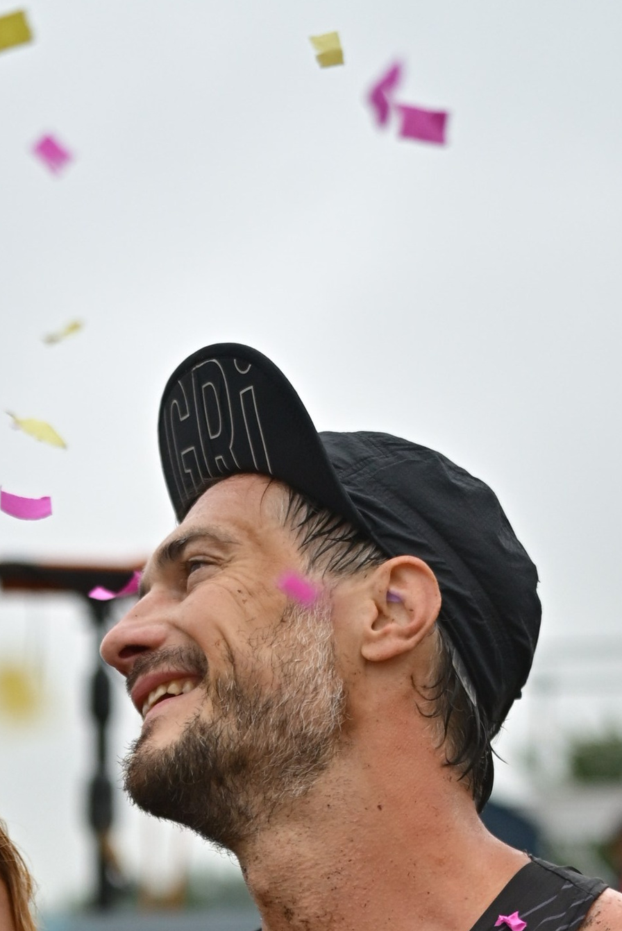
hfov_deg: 11.4
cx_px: 205
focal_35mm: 120
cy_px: 1322
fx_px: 3107
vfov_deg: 15.9
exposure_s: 1/1250
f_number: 2.1
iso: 800
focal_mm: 42
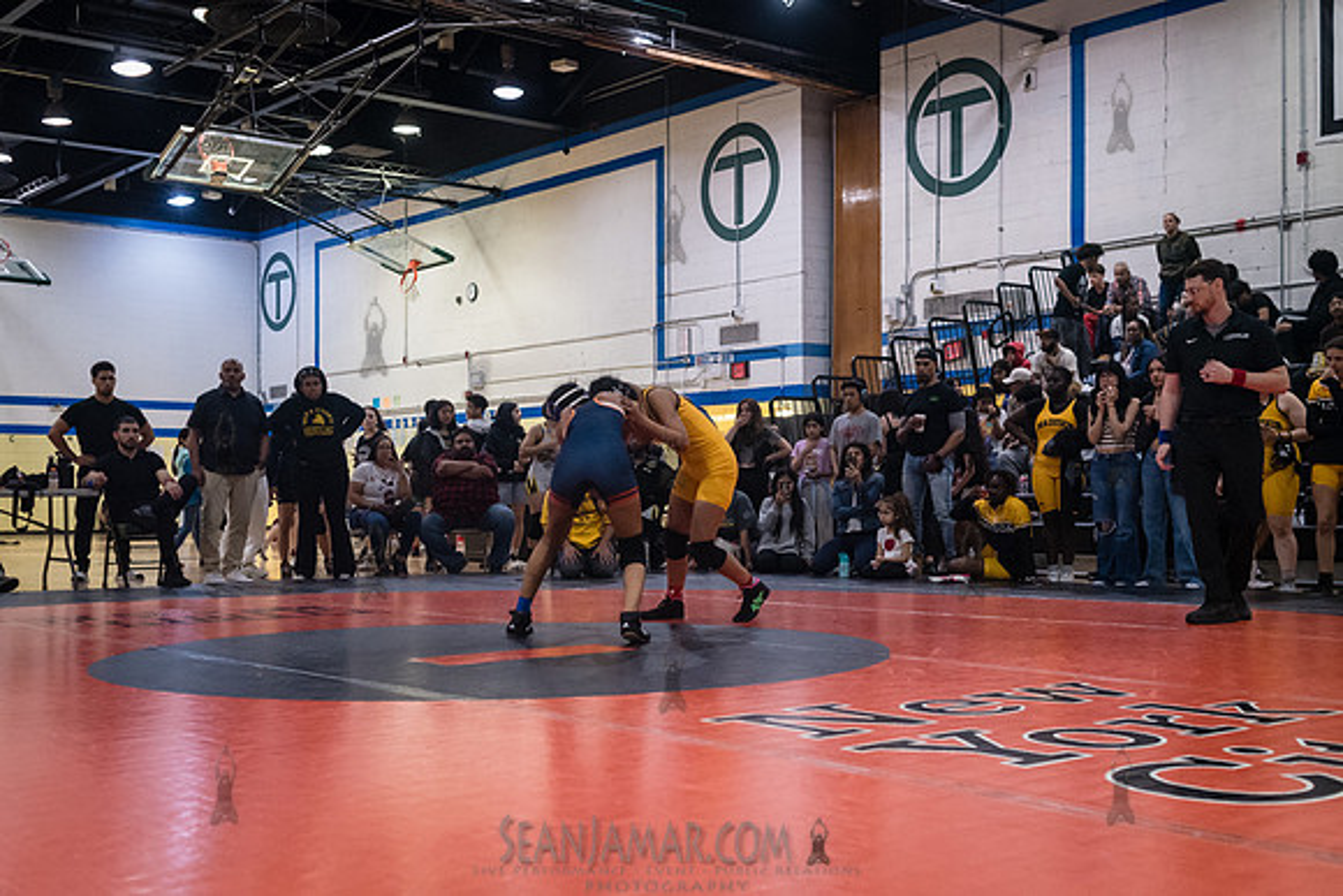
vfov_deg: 32.0
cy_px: 497
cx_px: 661
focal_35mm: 42
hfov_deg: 46.5
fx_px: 1563
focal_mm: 35
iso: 5000
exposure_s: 1/400
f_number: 3.2
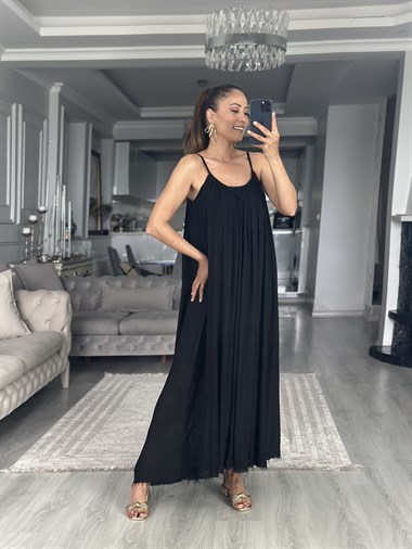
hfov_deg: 30.3
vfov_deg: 39.6
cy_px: 274
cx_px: 206
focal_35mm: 48
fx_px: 761
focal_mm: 6.86
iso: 160
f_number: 1.78
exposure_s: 1/60
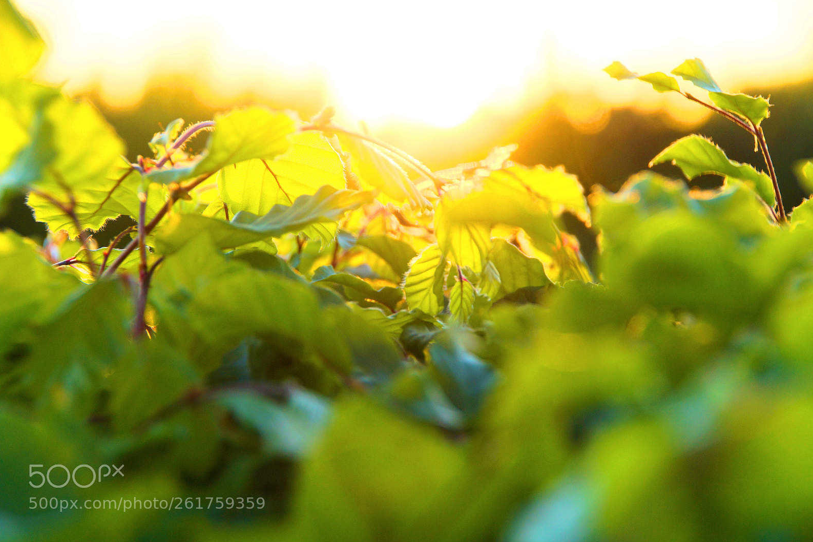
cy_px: 271
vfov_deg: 10.1
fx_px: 3071
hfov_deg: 15.1
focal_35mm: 136
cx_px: 407
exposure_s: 1/160
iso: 160
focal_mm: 90
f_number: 5.6
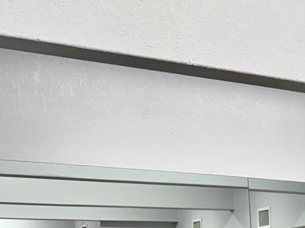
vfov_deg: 16.3
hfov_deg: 20.8
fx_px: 722
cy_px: 350
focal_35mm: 82
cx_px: 440
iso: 160
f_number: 1.78
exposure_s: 1/120
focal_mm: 6.76
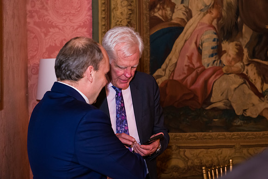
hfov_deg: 28.8
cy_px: 90
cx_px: 134
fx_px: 521
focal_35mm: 70
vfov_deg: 19.5
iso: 3200
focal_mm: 70
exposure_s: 1/80
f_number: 5
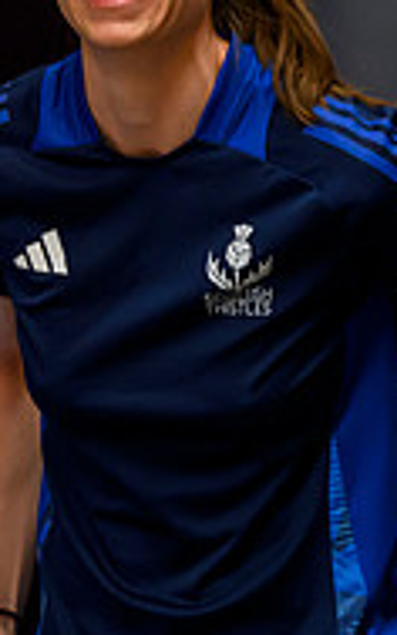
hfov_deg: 4.1
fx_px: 5423
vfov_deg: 6.7
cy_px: 8
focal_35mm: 313
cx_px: 771
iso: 4000
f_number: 3.5
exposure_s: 1/400
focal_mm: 97
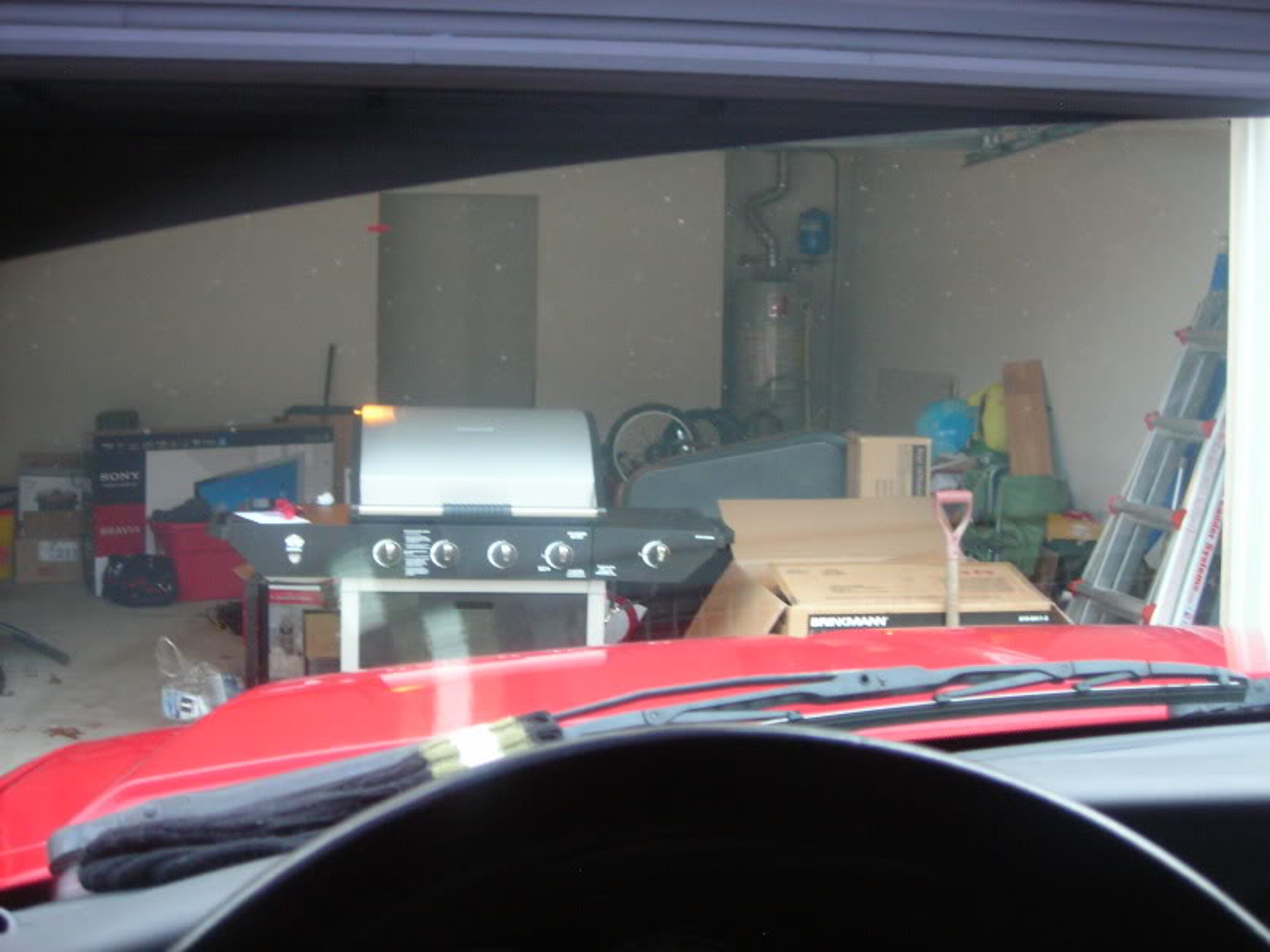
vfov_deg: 30.9
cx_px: 635
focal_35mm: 47
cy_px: 476
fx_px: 1724
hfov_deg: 40.4
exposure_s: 1/3.33
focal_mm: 7.8
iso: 159
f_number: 3.4
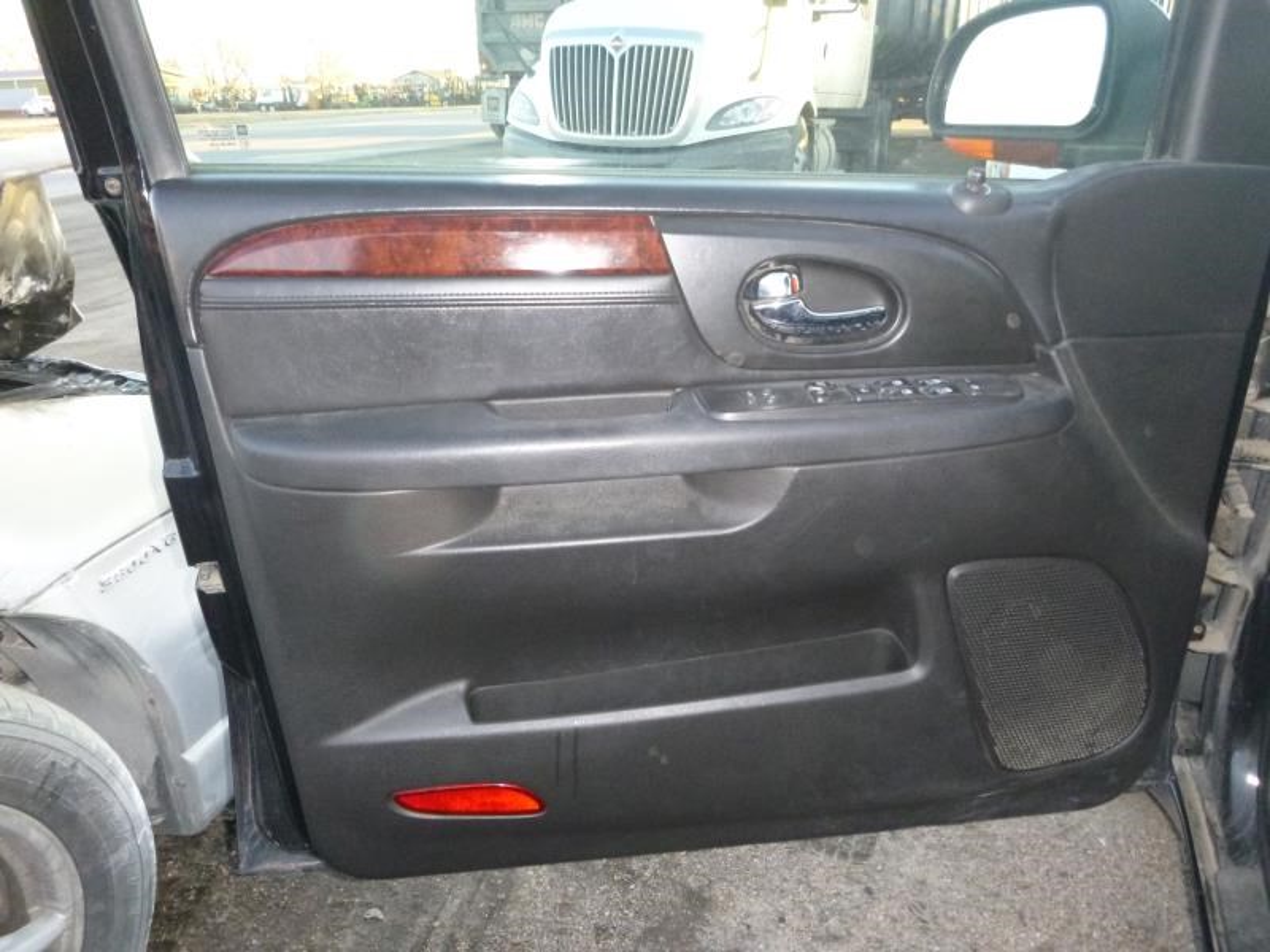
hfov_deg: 69.4
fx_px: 917
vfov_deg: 54.9
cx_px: 635
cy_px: 476
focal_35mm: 25
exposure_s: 1/60
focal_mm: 4.5
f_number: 3.9
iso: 500
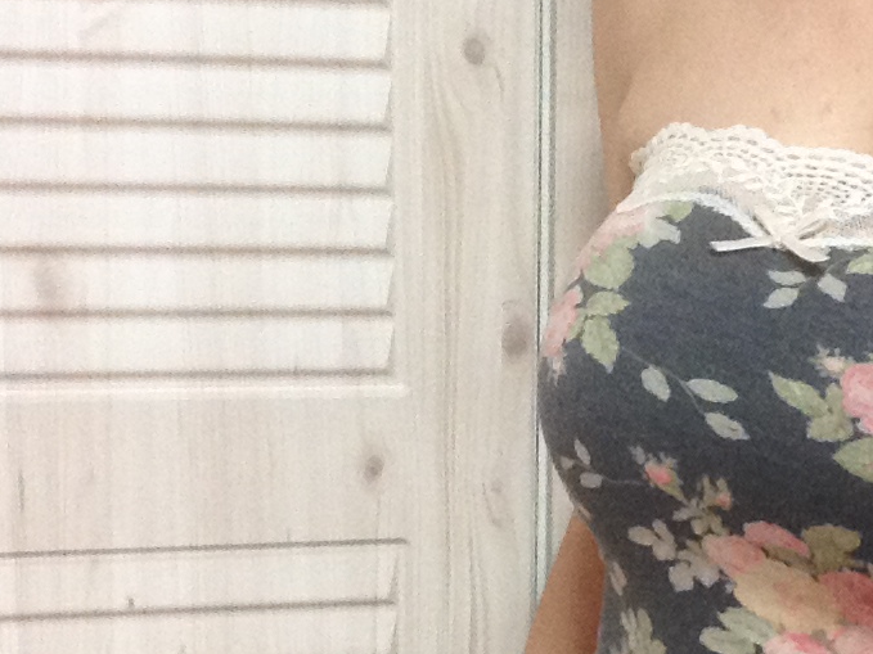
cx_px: 629
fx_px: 1664
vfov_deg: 22.2
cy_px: 379
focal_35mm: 66
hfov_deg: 29.0
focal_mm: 2.18
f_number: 2.4
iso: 250
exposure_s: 1/15
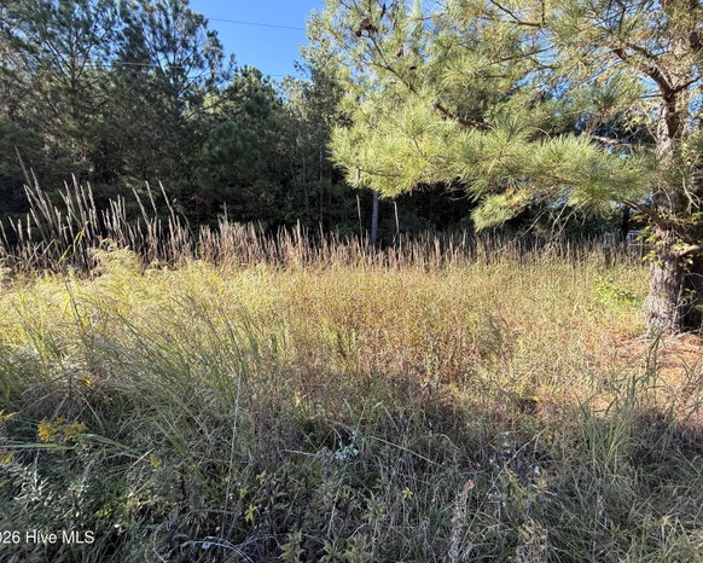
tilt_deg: -3.6
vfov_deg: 84.1
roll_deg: -1.6
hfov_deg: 96.8
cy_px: 274
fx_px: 312
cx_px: 357
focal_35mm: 15
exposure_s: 1/277
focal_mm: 2.22
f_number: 2.2
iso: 50
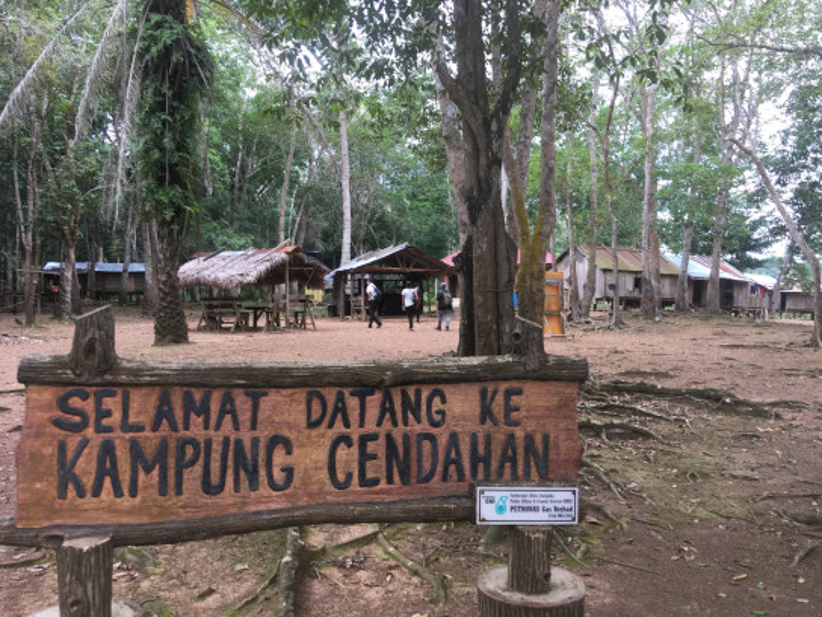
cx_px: 411
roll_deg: -0.5
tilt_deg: +1.4
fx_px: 689
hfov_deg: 61.7
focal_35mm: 29
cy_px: 308
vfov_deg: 48.2
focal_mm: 4.15
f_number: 2.2
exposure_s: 1/50
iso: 32
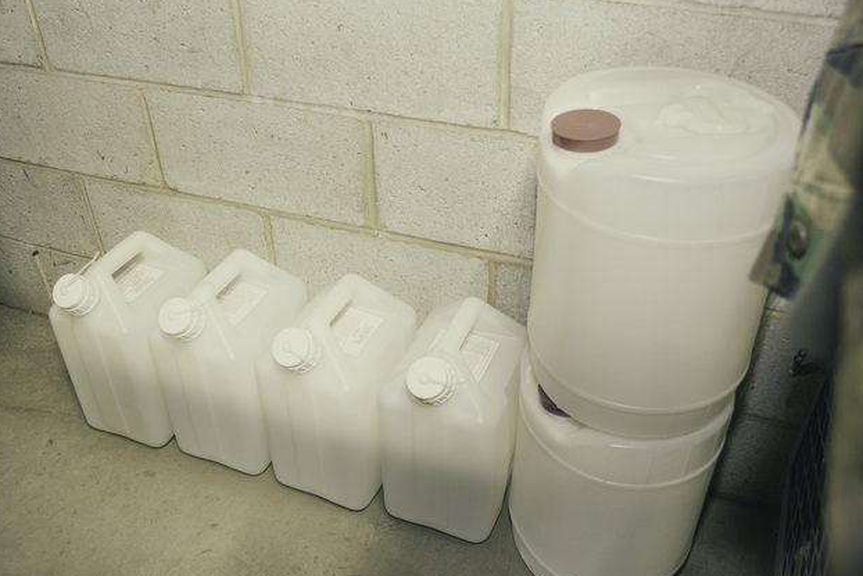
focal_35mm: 33
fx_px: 791
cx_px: 433
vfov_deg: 40.0
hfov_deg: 57.2
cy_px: 289
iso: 2000
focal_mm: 20
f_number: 4
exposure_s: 1/60
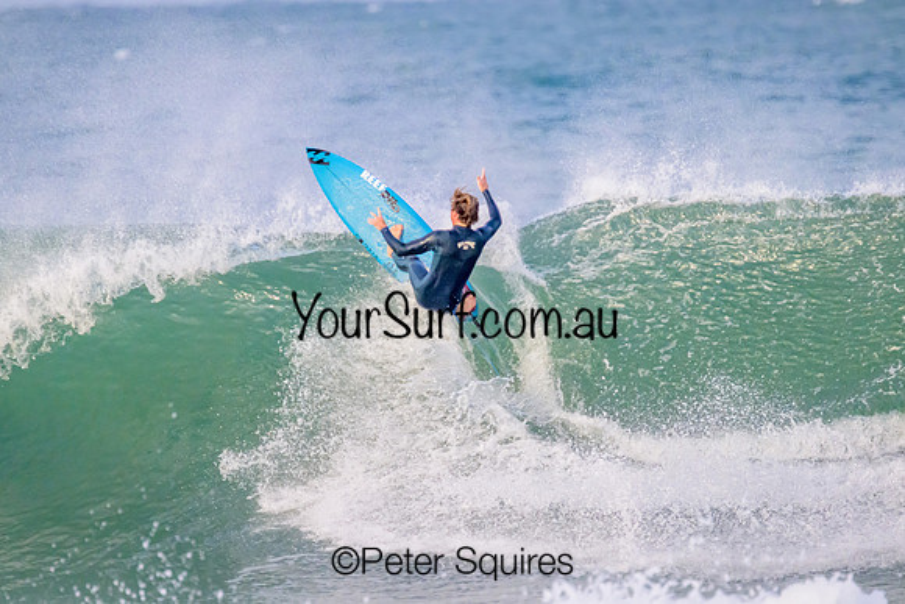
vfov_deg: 1.6
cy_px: 302
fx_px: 21004
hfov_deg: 2.5
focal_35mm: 835
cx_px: 452
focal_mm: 800
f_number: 11
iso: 5000
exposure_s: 1/2000
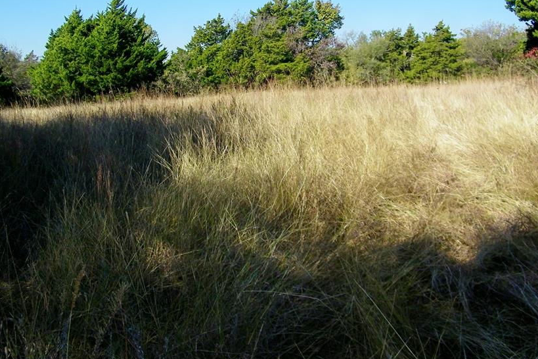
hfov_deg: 49.5
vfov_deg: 33.9
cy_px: 124
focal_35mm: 39
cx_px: 293
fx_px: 583
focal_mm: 5.4
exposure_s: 1/200
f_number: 7.2
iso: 80
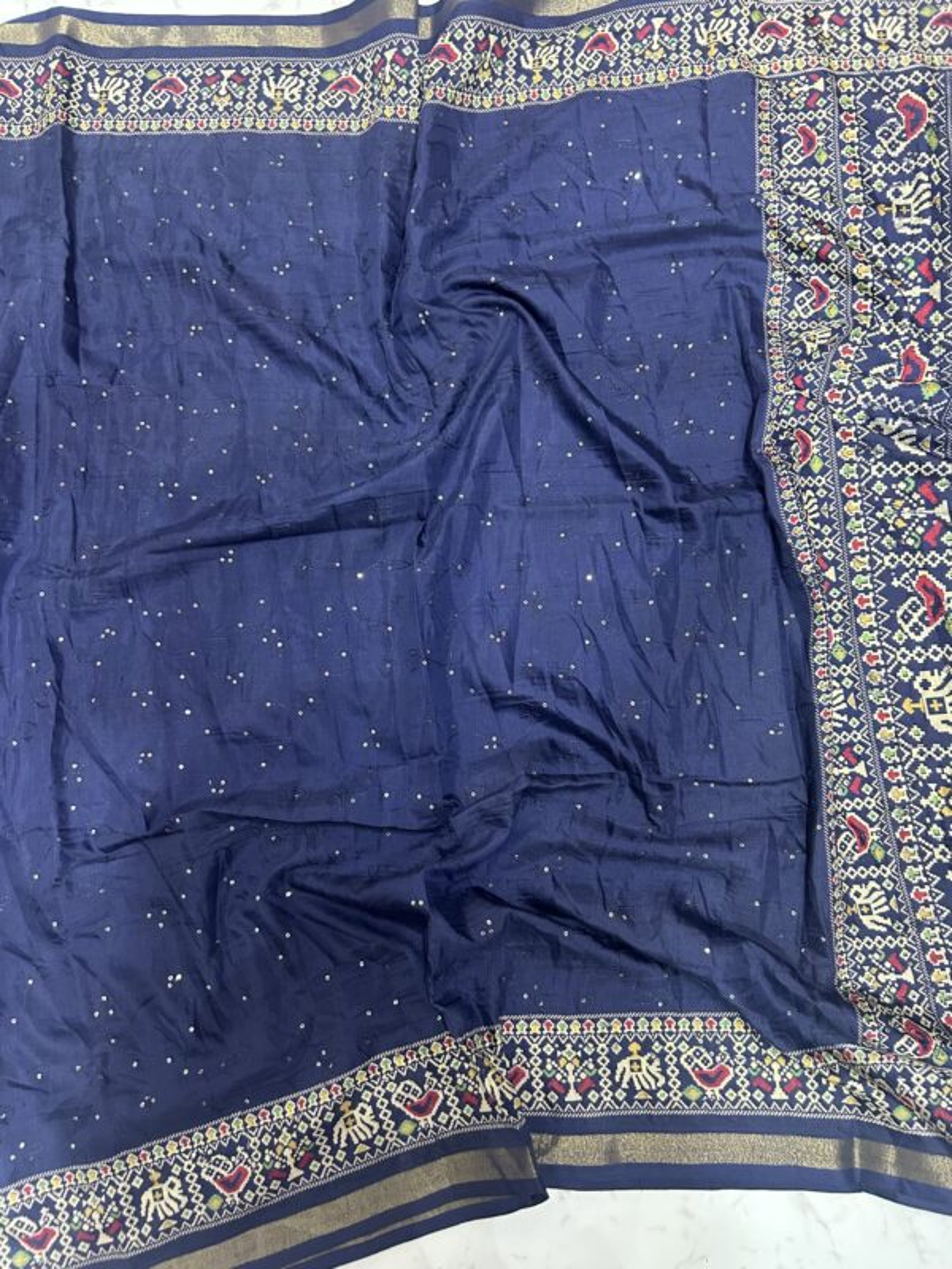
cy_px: 634
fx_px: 953
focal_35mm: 26
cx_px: 476
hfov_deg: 53.1
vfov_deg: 67.3
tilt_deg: -82.3
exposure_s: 1/50
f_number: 1.5
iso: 320
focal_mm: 5.7
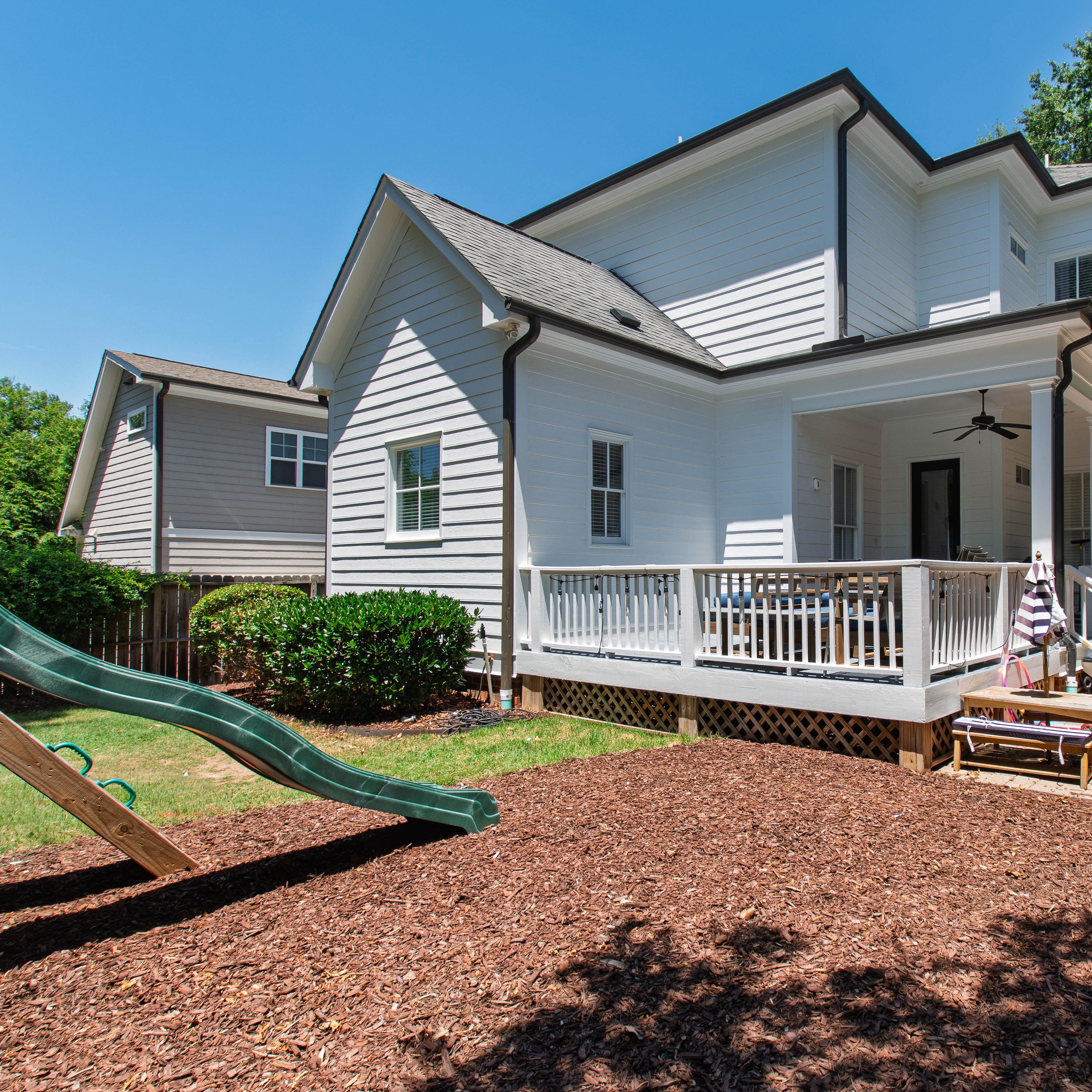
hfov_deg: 72.0
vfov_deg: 74.8
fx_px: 714
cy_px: 549
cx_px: 751
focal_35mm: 20
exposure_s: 1/100
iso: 100
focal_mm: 10
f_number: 8
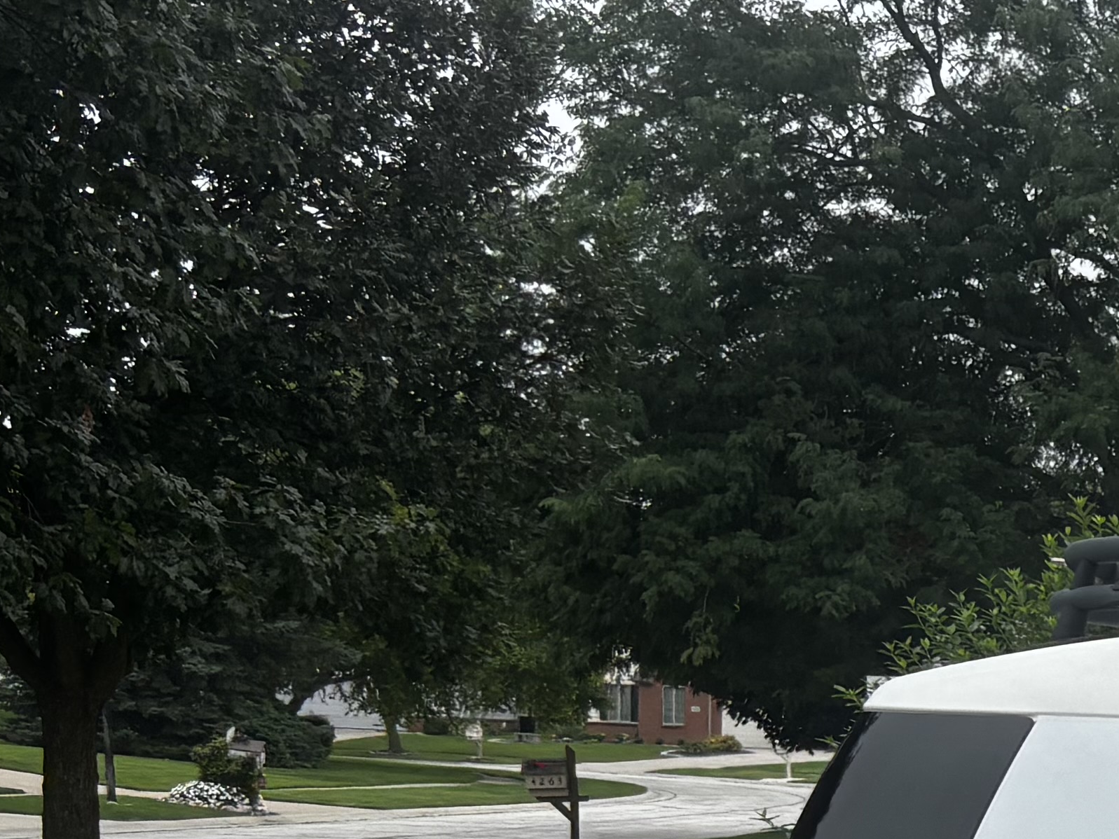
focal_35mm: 93
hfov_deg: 17.7
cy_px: 1091
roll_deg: -1.7
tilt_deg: -5.9
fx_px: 3007
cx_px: 1917
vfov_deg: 15.2
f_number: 1.6
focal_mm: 5.96
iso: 50
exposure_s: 1/1667
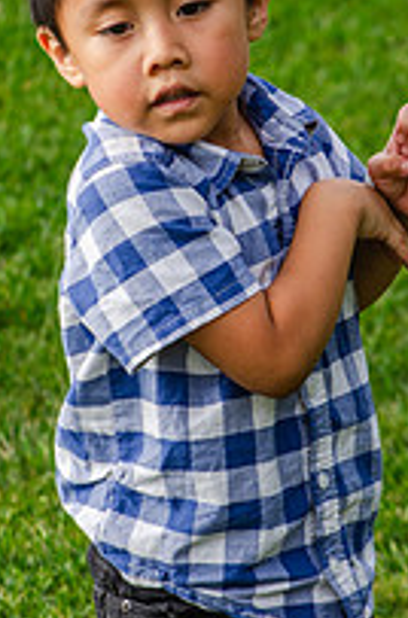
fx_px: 6949
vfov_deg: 5.1
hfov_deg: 3.4
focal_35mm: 406
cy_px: 259
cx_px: 216
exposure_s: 1/250
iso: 200
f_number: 8
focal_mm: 122
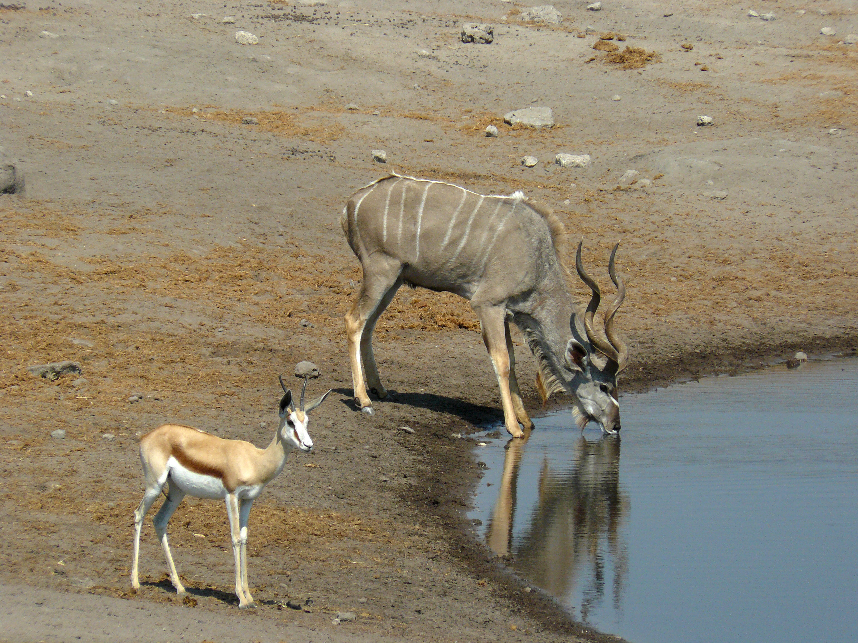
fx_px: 9022
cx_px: 429
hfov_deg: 5.4
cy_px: 322
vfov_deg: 4.1
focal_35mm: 364
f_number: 7.1
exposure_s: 1/500
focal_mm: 60.6
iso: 100
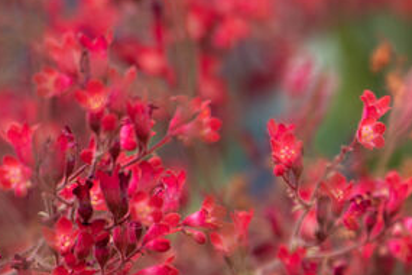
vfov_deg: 3.0
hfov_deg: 4.5
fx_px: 5195
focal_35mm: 454
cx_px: 747
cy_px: 481
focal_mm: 96
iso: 50
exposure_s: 1/80
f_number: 4.5
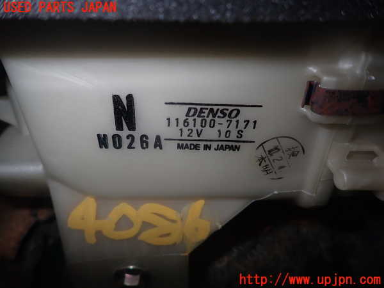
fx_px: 277
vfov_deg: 54.9
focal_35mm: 25
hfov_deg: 69.4
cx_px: 192
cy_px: 144
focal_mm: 4.5
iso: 200
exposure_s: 1/30
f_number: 5.6
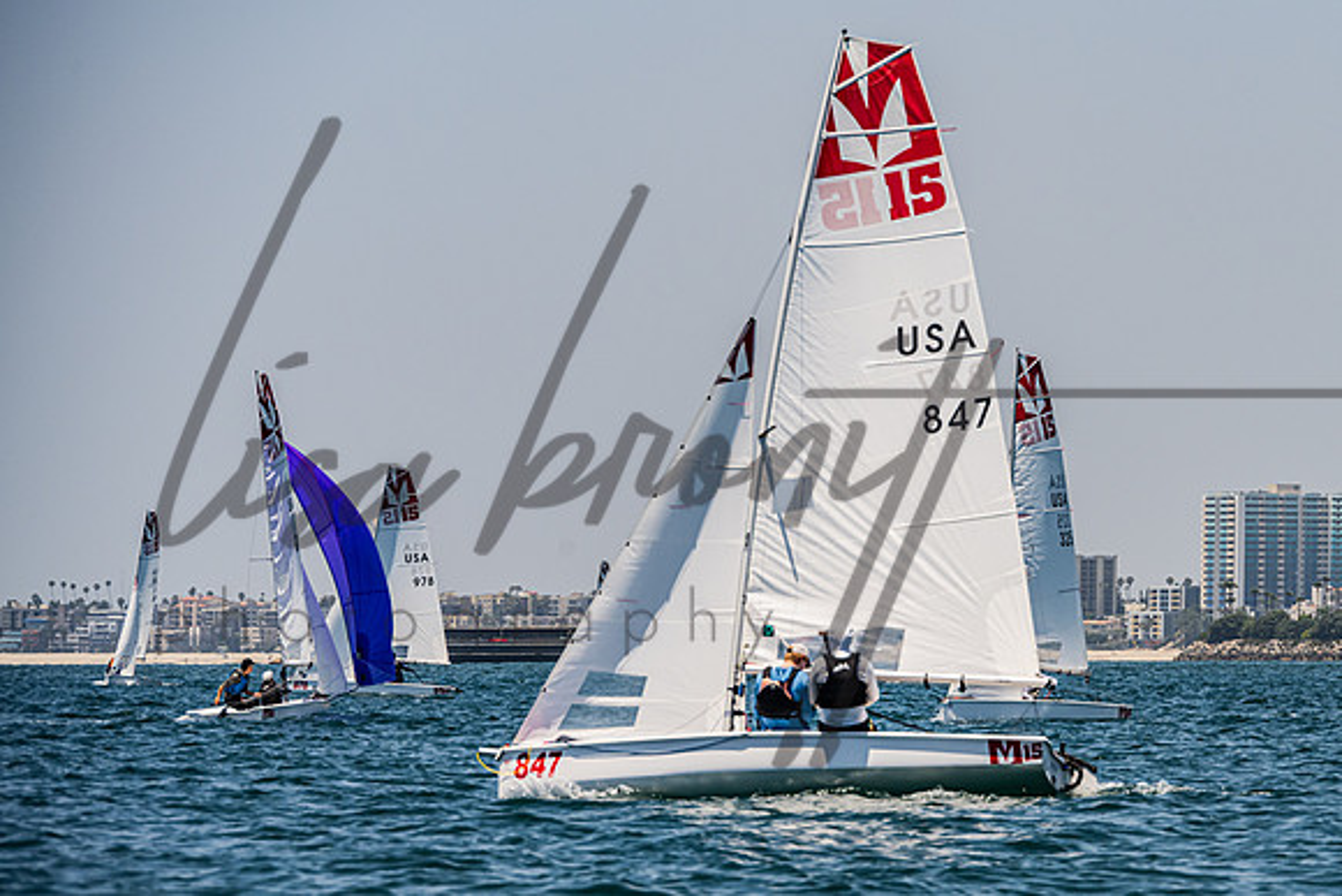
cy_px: 516
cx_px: 909
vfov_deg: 5.4
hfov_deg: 8.1
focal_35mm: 254
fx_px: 9473
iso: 400
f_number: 8
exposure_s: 1/2000
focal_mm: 185
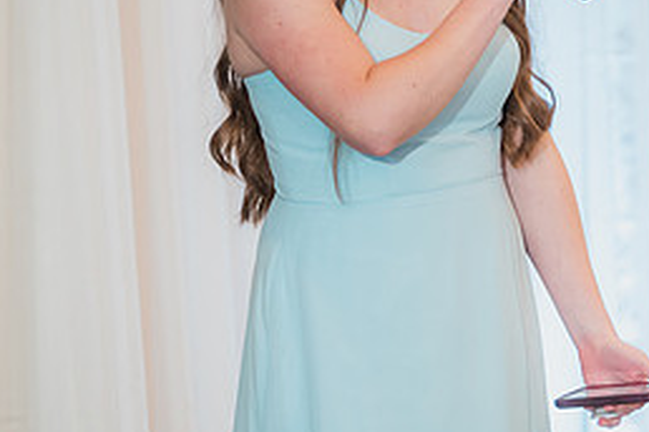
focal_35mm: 339
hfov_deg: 6.1
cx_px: 508
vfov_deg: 4.0
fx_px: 6111
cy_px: -9
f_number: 2.8
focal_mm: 151
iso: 1000
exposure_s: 1/250
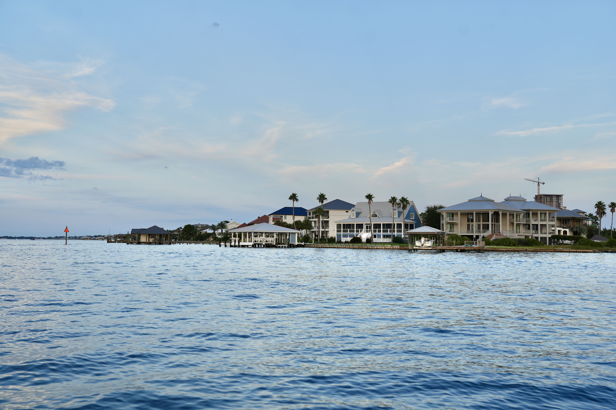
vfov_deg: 33.4
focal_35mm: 40
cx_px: 312
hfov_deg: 48.5
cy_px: 205
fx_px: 684
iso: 100
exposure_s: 1/160
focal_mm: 39
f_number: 4
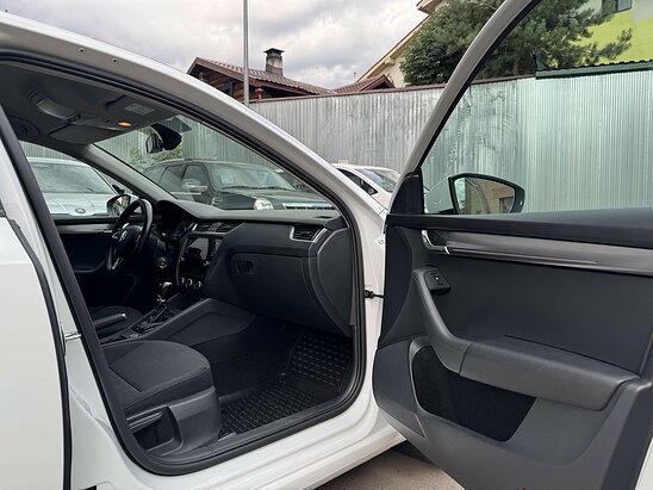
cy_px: 245
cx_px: 326
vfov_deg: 56.8
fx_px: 453
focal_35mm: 24
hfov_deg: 71.6
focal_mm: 6.76
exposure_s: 1/442
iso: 80
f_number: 1.78
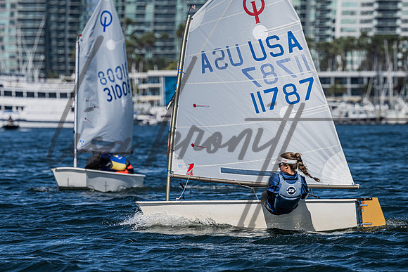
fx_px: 5376
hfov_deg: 4.3
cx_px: 179
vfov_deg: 2.9
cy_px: 158
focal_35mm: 474
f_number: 10
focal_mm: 400
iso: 320
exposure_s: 1/1600
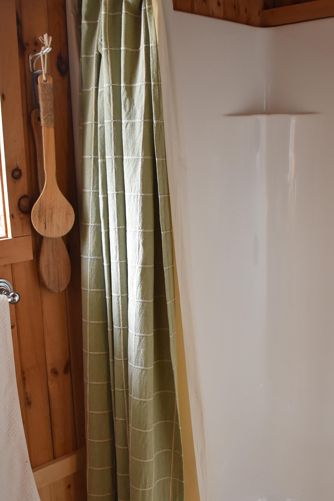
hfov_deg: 31.9
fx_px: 585
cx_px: 187
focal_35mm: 42
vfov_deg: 46.3
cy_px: 281
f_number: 4
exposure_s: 1/60
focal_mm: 18
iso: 1000
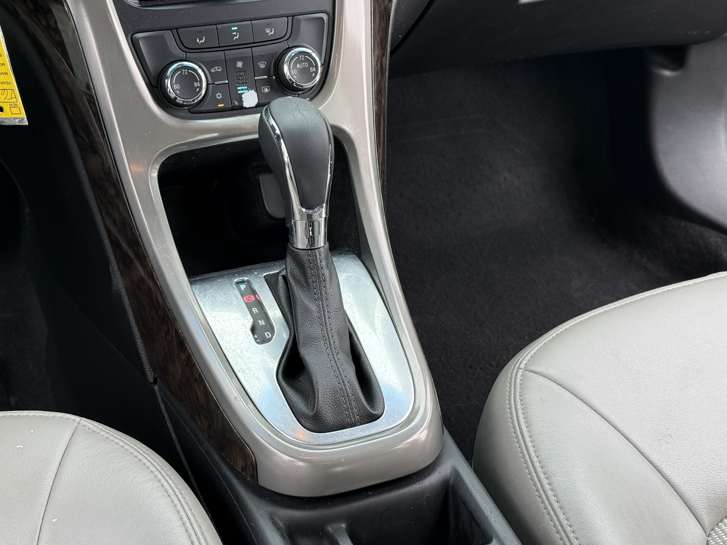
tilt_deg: -30.0
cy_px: 245
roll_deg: -3.1
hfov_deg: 36.2
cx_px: 341
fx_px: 1113
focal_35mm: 53
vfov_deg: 27.5
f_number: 1.78
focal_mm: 6.76
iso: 125
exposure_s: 1/138
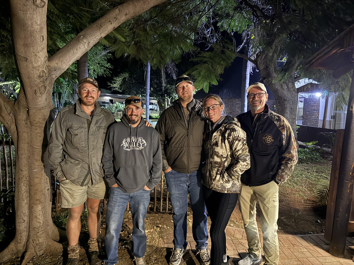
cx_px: 177
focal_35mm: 24
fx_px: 245
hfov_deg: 71.6
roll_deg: -0.7
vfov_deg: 56.8
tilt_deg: -6.7
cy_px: 132
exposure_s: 1/14
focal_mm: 6.76
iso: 3200
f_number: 1.78
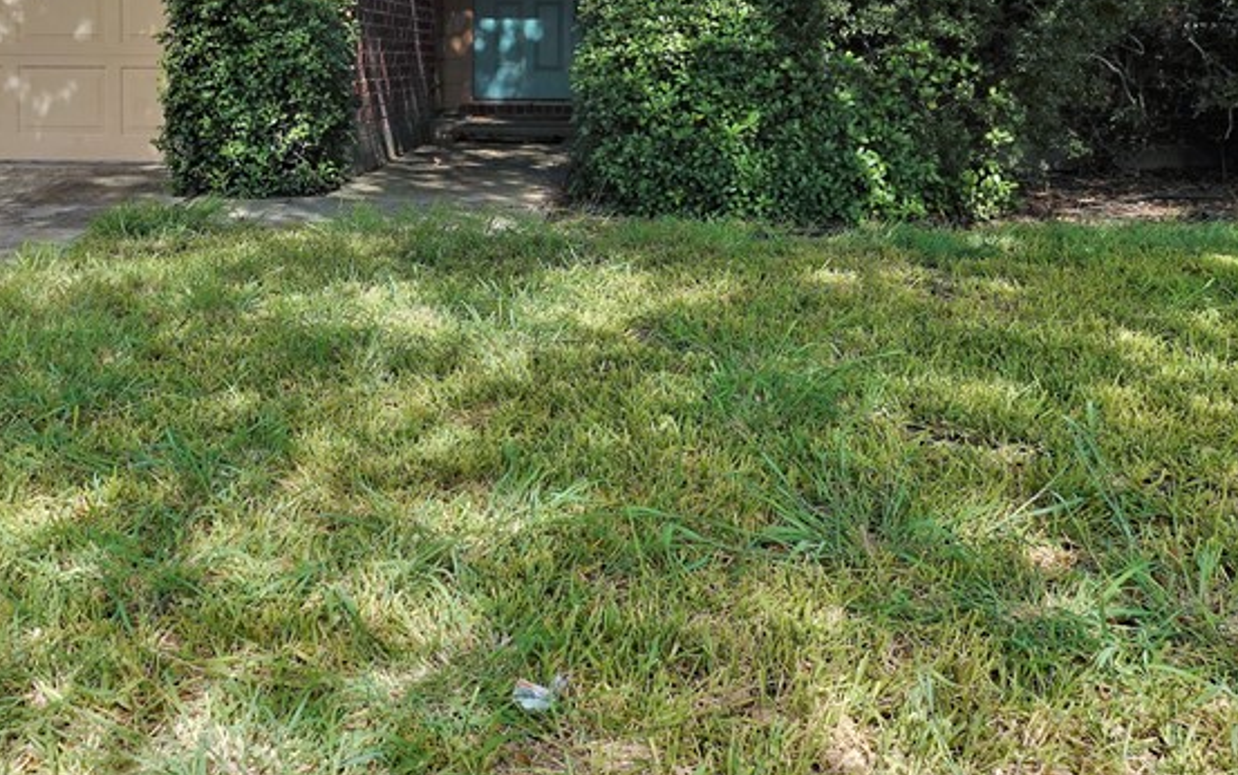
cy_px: 137
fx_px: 1620
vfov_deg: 26.3
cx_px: 423
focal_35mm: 48
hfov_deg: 41.3
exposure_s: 1/640
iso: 100
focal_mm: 9
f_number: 4
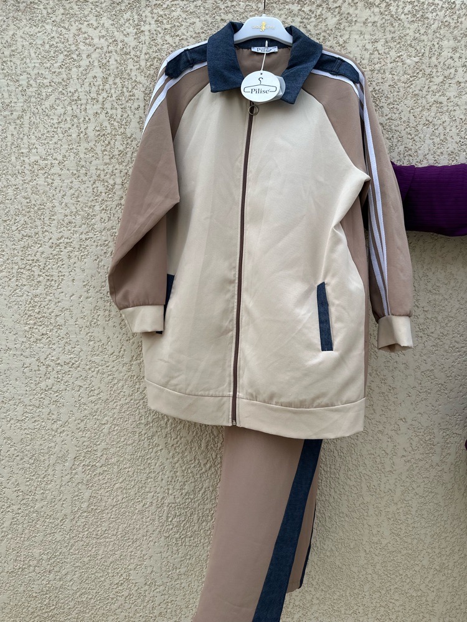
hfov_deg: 56.8
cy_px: 311
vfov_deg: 71.6
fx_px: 432
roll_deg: -0.8
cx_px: 234
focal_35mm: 24
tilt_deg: -13.2
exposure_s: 1/250
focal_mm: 6.86
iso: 80
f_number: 1.78
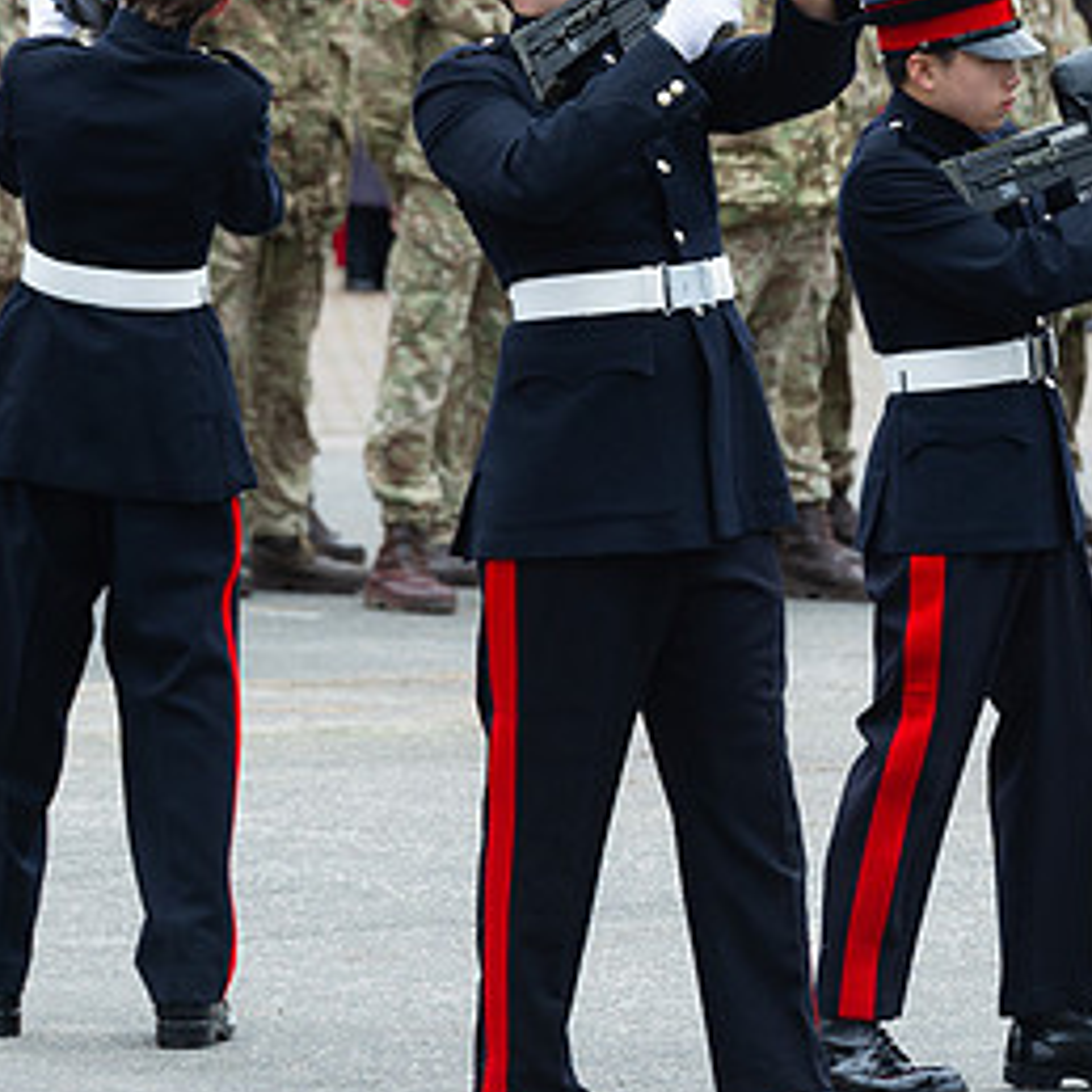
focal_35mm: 452
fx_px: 16132
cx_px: 663
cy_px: 227
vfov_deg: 3.9
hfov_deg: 3.9
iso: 500
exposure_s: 1/250
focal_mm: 200
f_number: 6.3
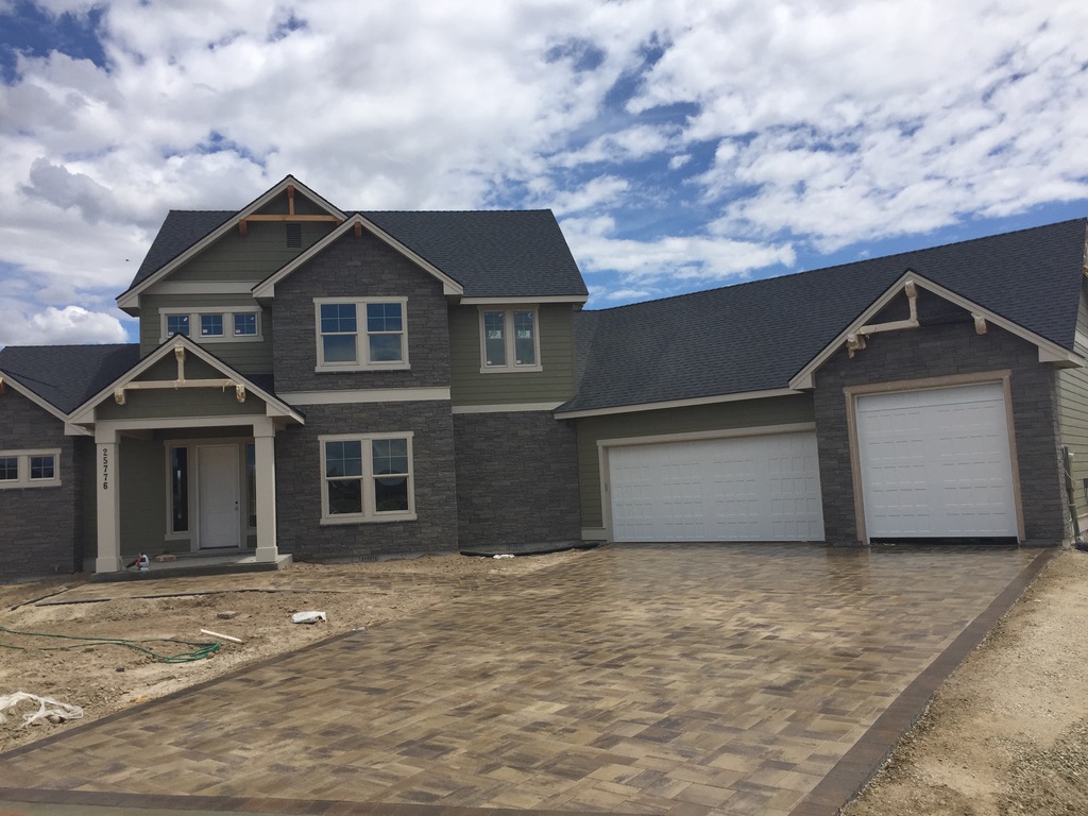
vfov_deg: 48.2
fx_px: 911
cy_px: 408
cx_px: 544
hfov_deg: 61.7
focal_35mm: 29
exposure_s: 1/3597
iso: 32
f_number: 2.2
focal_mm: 4.15
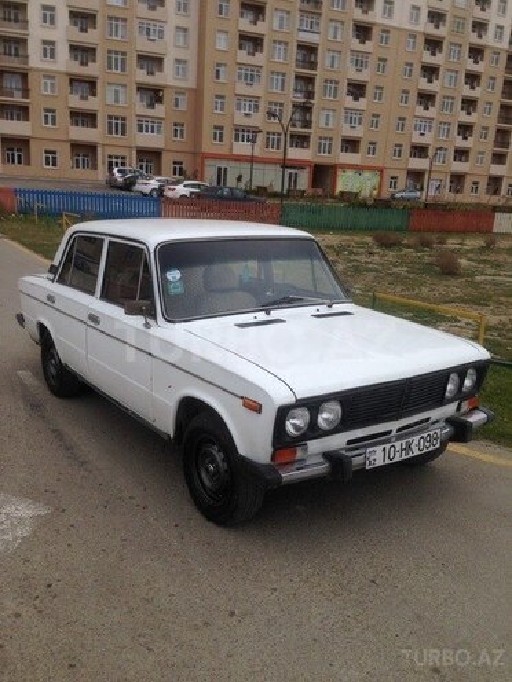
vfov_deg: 55.4
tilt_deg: -12.4
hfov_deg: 42.9
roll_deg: -2.7
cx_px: 256
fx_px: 651
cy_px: 341
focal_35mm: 33
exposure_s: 1/968
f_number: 2.4
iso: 50
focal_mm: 4.12
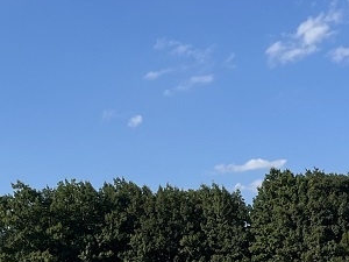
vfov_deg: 13.4
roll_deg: +0.1
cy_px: 367
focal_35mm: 105
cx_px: 406
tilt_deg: +1.8
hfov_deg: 17.9
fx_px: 1059
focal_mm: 5.1
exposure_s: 1/2571
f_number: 1.6
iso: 50
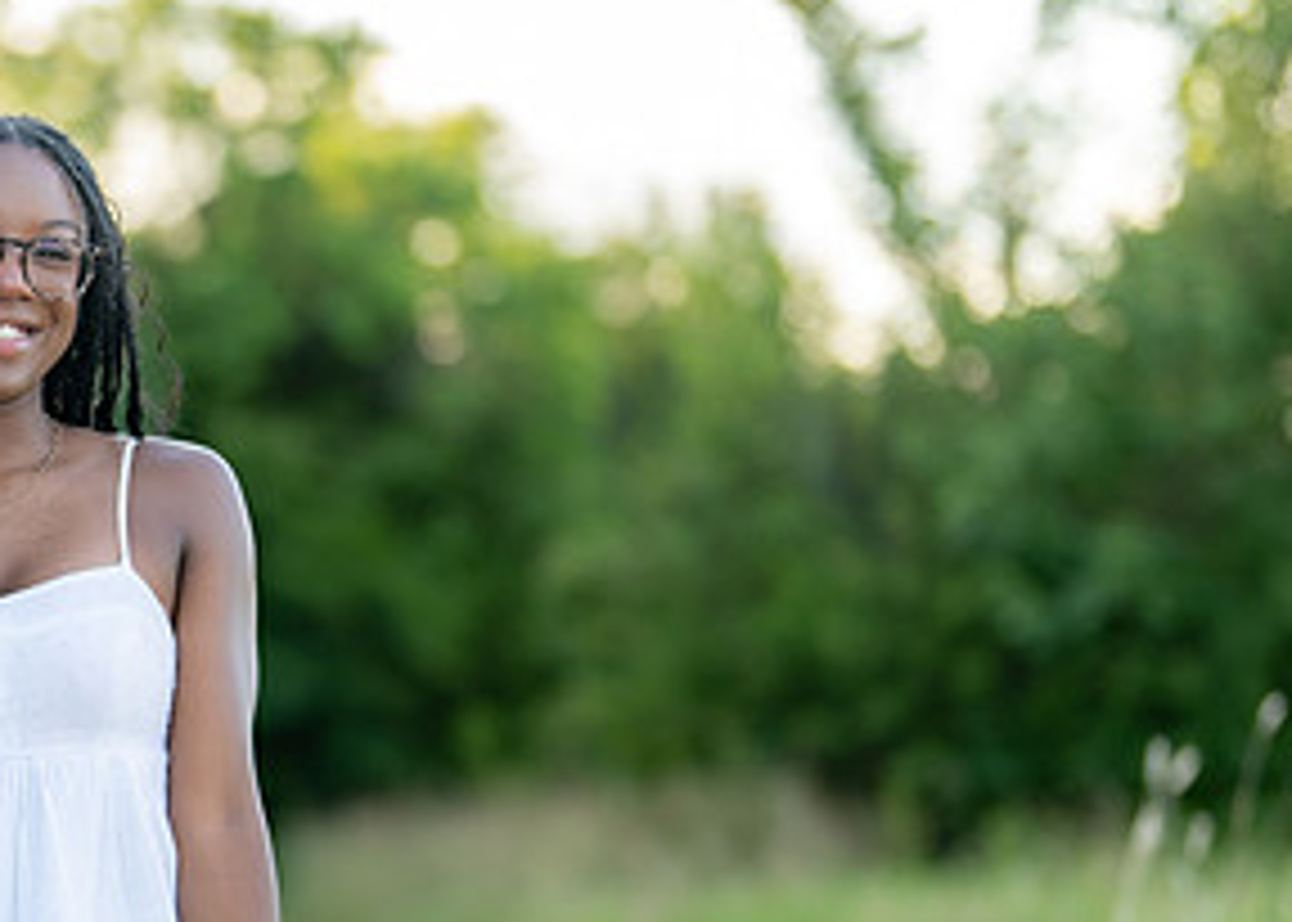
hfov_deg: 16.0
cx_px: 5
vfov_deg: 11.6
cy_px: 674
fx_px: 4513
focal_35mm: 123
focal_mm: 50
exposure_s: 1/1000
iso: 100
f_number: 1.2
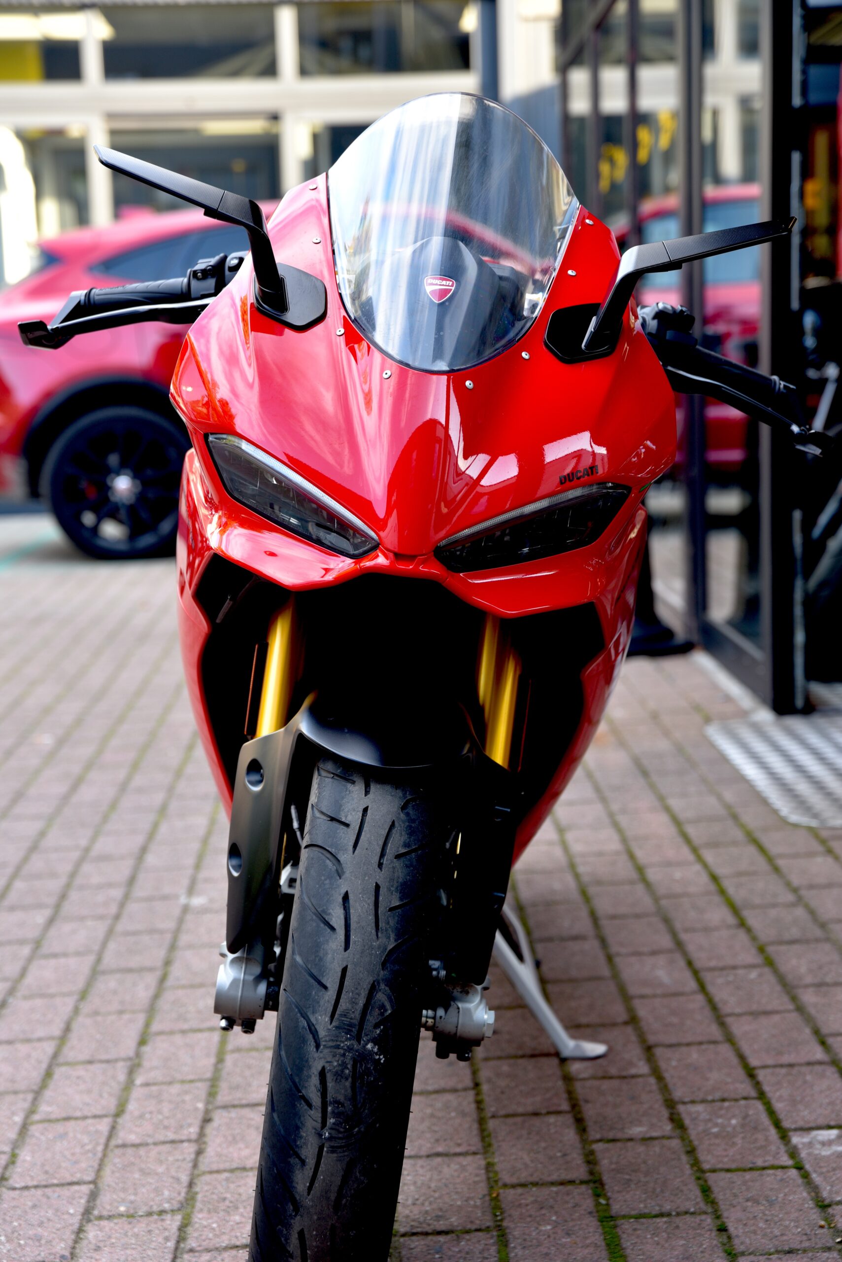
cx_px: 421
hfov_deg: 19.5
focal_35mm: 70
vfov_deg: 28.8
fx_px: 2453
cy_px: 631
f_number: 4.5
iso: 200
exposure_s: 1/80
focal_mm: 70
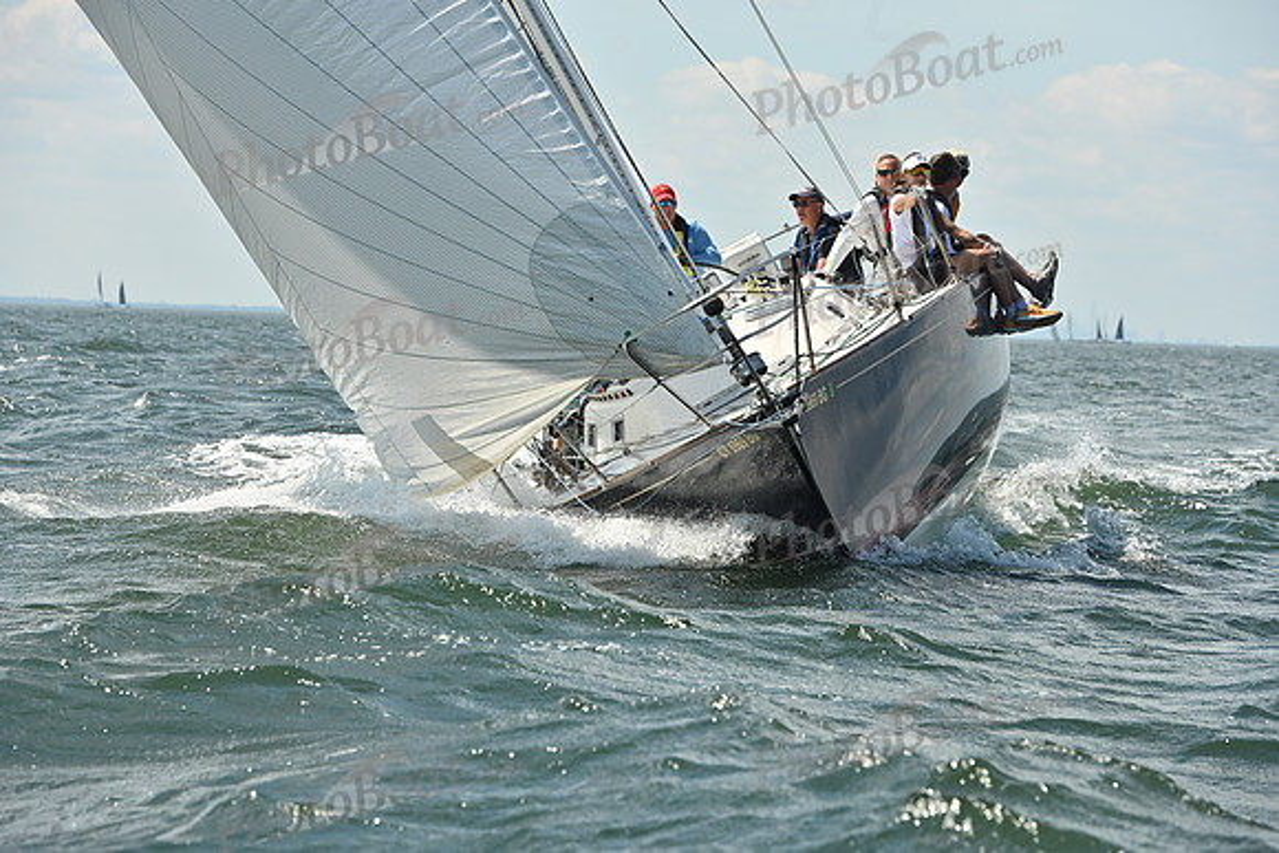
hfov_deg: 12.4
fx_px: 5863
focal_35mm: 165
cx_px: 640
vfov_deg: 8.3
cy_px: 426
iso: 250
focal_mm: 165
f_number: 8
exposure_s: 1/1250
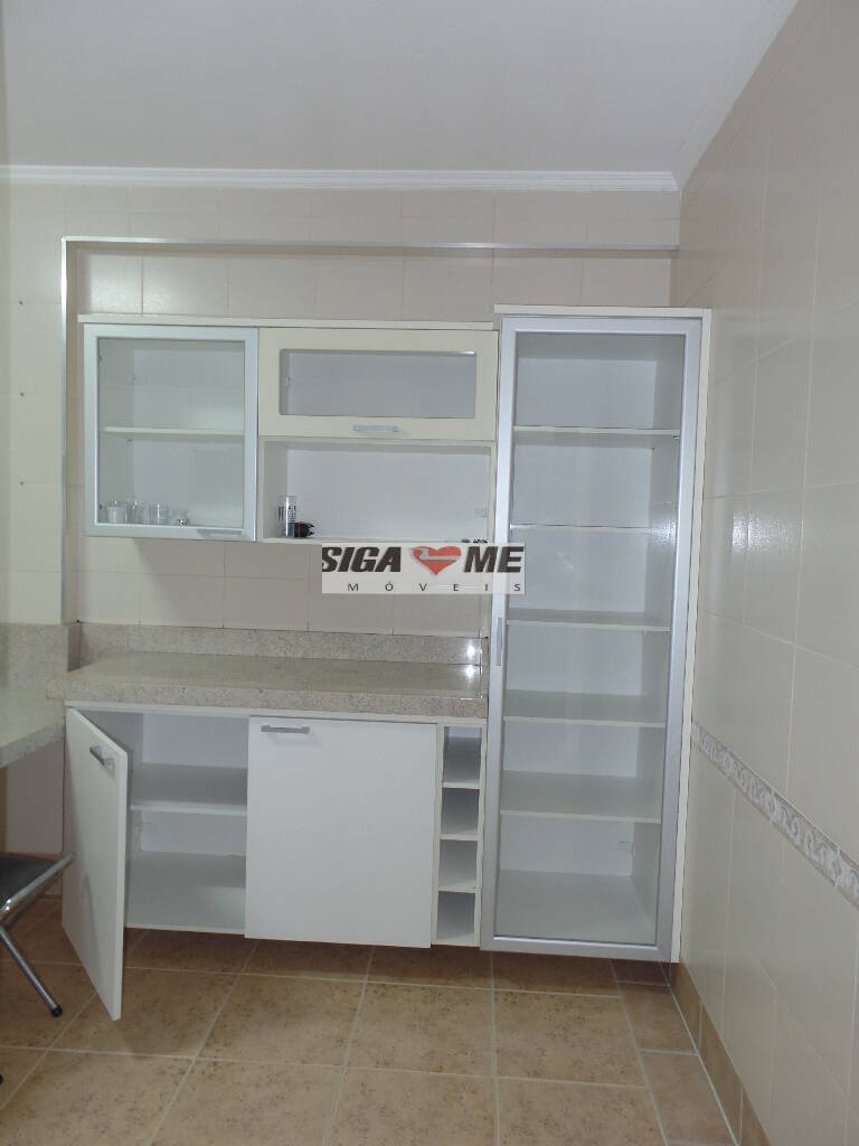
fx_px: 761
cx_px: 430
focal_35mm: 23
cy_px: 573
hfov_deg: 58.9
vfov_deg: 73.9
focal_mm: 4.1
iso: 100
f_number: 2.8
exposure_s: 1/30
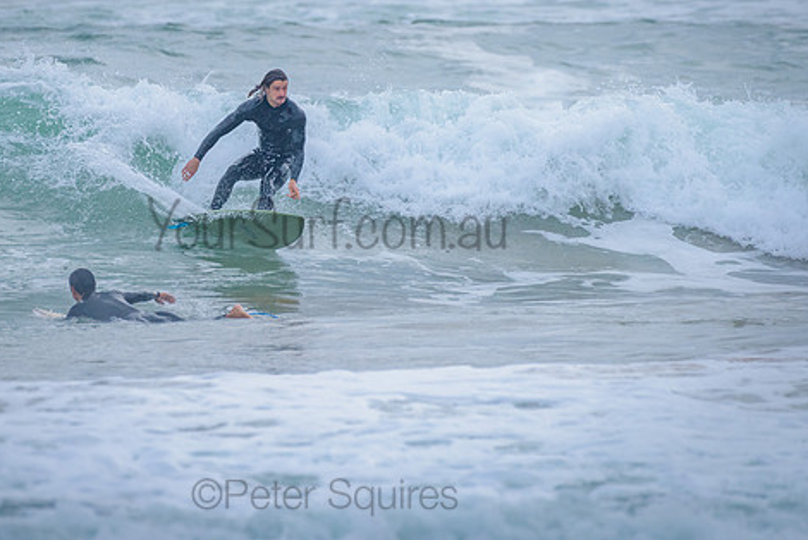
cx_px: 254
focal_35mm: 756
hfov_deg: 2.7
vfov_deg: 1.8
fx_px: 16978
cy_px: 134
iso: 800
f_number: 6.3
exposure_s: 1/2000
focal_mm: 500
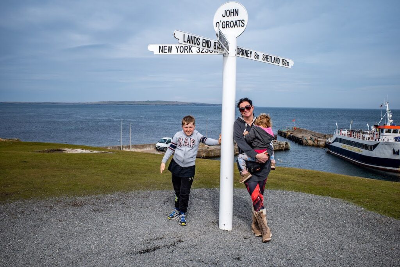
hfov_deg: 54.4
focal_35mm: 35
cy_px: 134
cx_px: 200
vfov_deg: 37.9
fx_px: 389
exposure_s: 1/640
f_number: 6.3
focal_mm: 18.3
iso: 100
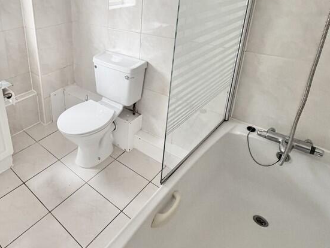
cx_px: 85
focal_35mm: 26
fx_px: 248
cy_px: 67
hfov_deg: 63.6
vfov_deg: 51.2
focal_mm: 2.22
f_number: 2.2
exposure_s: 1/72
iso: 320
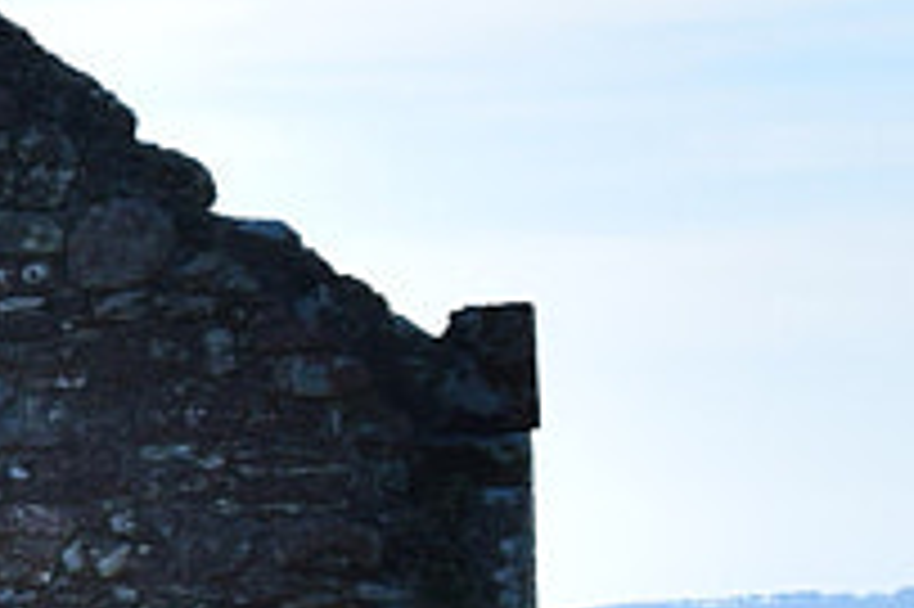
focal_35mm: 213
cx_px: -2467
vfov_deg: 6.4
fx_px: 5403
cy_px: 757
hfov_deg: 7.5
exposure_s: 1/500
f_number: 11
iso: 400
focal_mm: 18
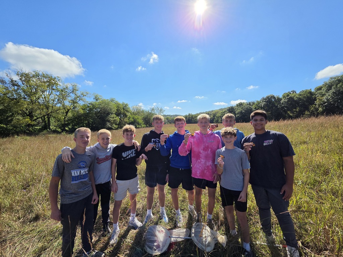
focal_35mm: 13
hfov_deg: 106.2
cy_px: 128
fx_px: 129
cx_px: 172
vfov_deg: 89.9
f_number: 1.9
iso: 32
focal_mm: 2.2
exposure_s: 1/2812
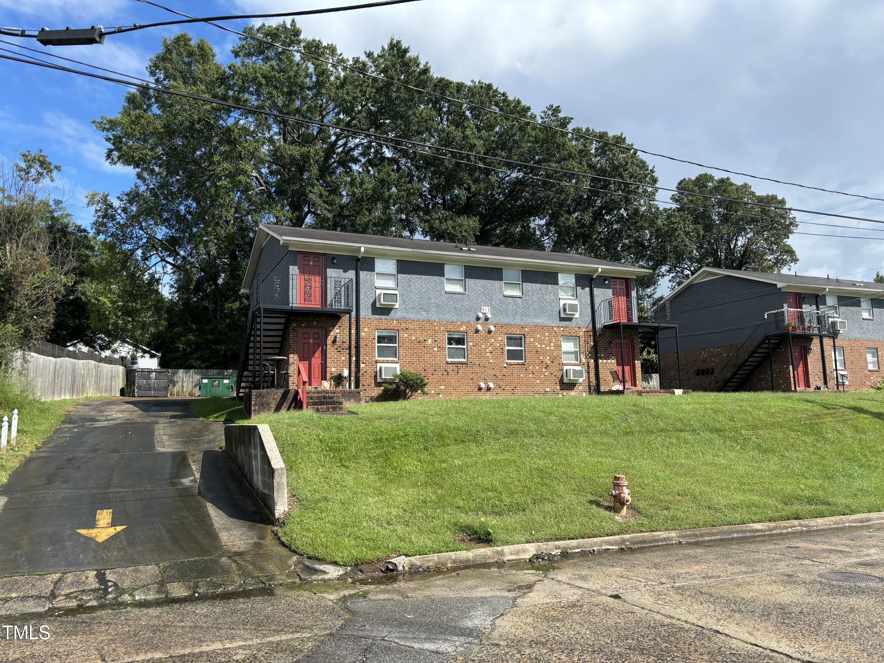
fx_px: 664
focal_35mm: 26
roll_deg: +0.9
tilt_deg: +6.9
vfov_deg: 53.1
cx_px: 442
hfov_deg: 67.3
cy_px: 332
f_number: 1.6
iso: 50
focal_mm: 5.96
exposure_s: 1/2193
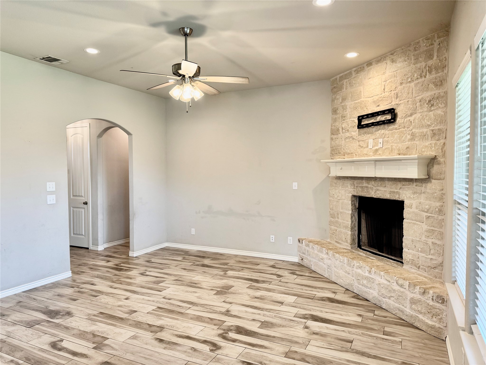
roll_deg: +0.2
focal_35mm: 24
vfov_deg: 56.8
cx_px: 243
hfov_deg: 71.6
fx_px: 337
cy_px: 182
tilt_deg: -2.3
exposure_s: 1/120
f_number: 1.78
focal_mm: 6.76
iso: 160
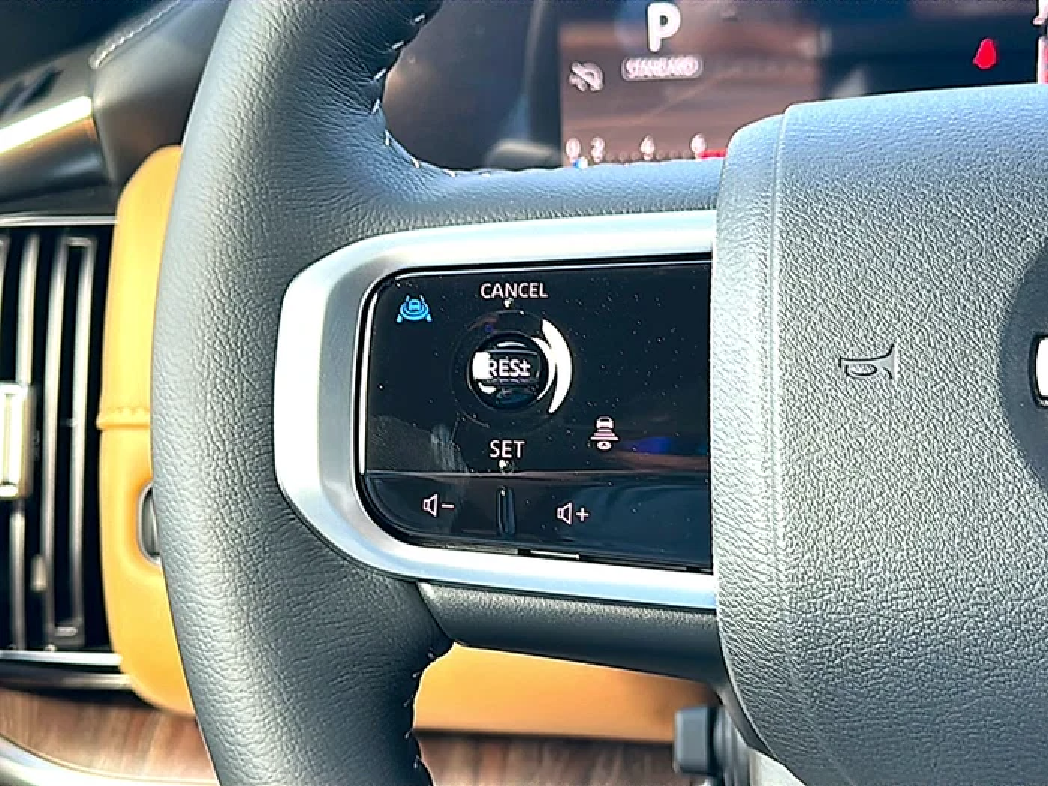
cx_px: 524
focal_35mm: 46
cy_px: 393
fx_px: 1393
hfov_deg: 41.2
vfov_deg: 31.5
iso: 100
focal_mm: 6.86
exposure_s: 1/226
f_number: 1.78
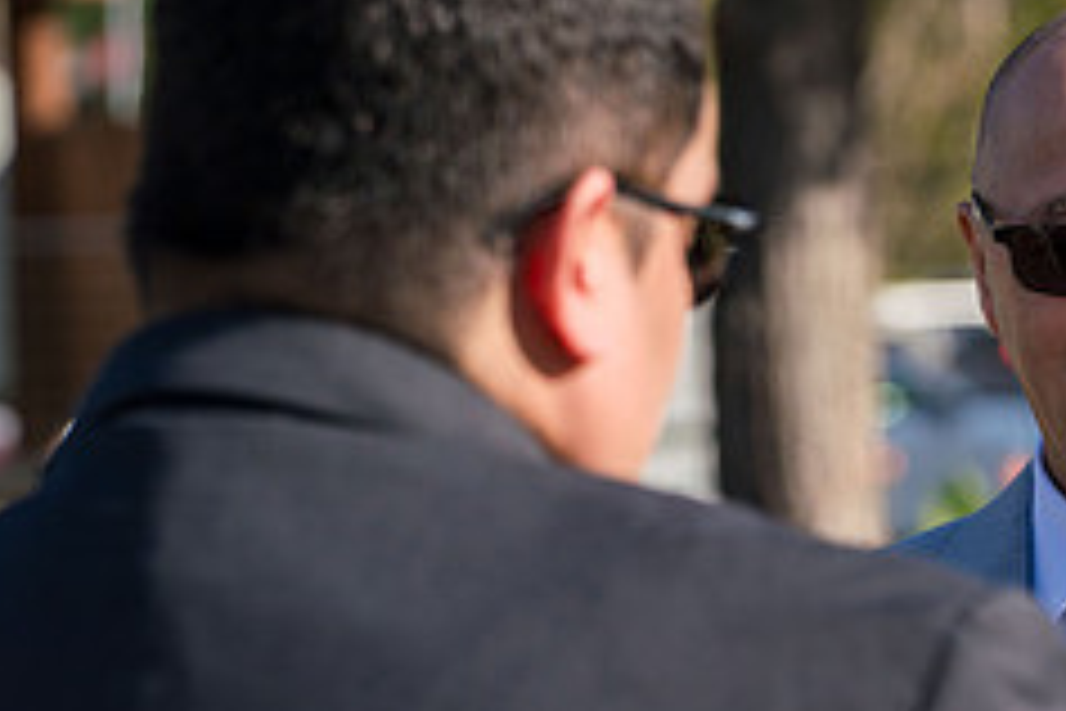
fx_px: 6958
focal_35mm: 235
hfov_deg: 8.7
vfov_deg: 5.8
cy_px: 677
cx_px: 1079
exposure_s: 1/1600
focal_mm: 96
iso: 250
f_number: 4
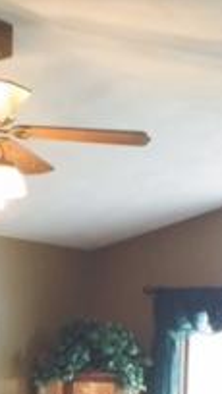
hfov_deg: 13.4
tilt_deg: -0.7
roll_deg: -2.4
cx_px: 54
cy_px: 396
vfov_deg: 22.7
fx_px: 940
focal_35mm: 90
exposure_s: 1/15
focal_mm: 4.15
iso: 50
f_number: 2.2
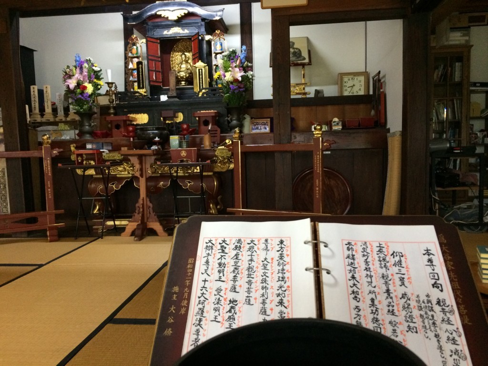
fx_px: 409
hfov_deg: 61.7
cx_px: 244
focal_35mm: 29
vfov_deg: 48.2
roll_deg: +1.9
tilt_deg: -8.2
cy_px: 183
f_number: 2.2
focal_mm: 4.15
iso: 320
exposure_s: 1/33
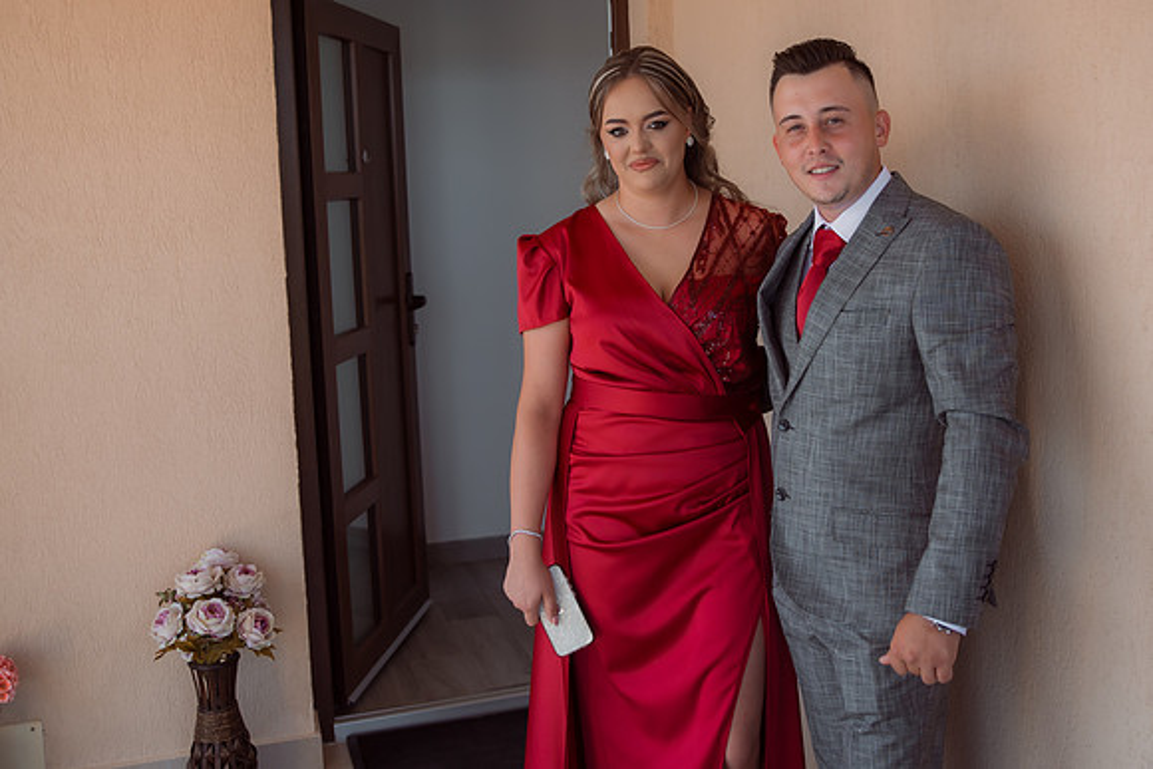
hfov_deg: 46.7
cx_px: 632
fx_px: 1334
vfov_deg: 32.1
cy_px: 298
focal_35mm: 42
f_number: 2.8
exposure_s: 1/800
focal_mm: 31
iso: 140
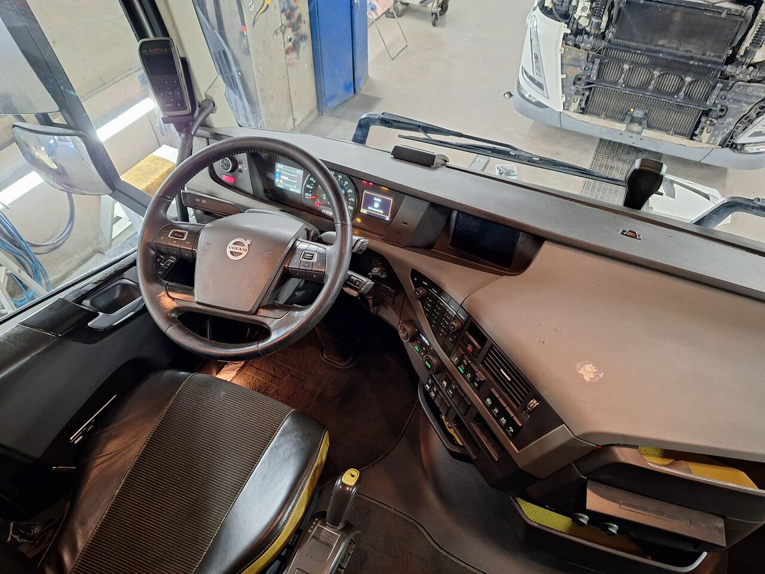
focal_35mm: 23
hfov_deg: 73.9
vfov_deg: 58.9
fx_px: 508
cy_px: 287
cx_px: 382
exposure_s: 1/25
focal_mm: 5.54
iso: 250
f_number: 1.8
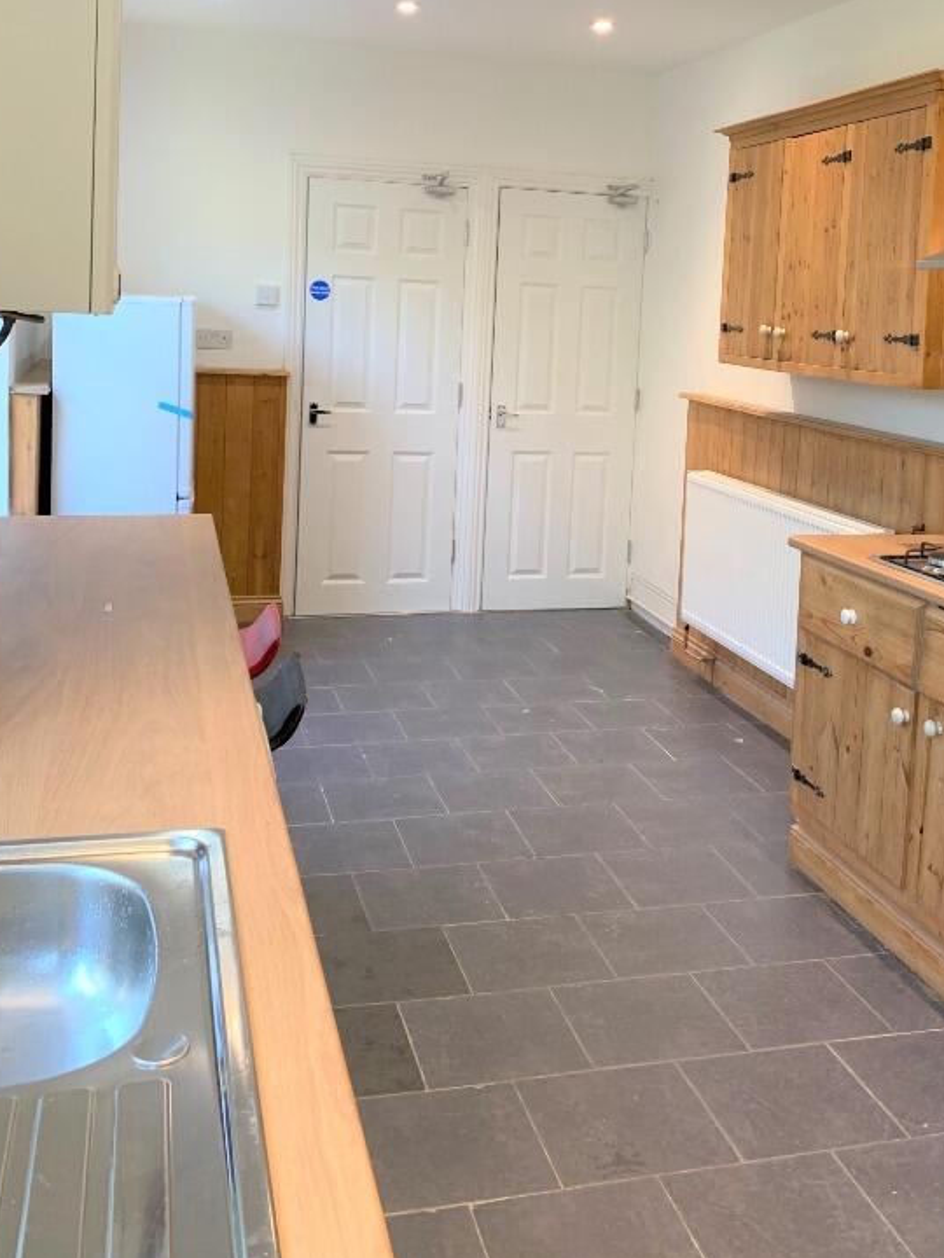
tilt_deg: -5.3
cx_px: 533
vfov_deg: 49.4
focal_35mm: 37
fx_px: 1345
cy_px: 442
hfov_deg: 38.6
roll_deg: -2.7
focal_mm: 4.25
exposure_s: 1/50
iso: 80
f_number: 1.8
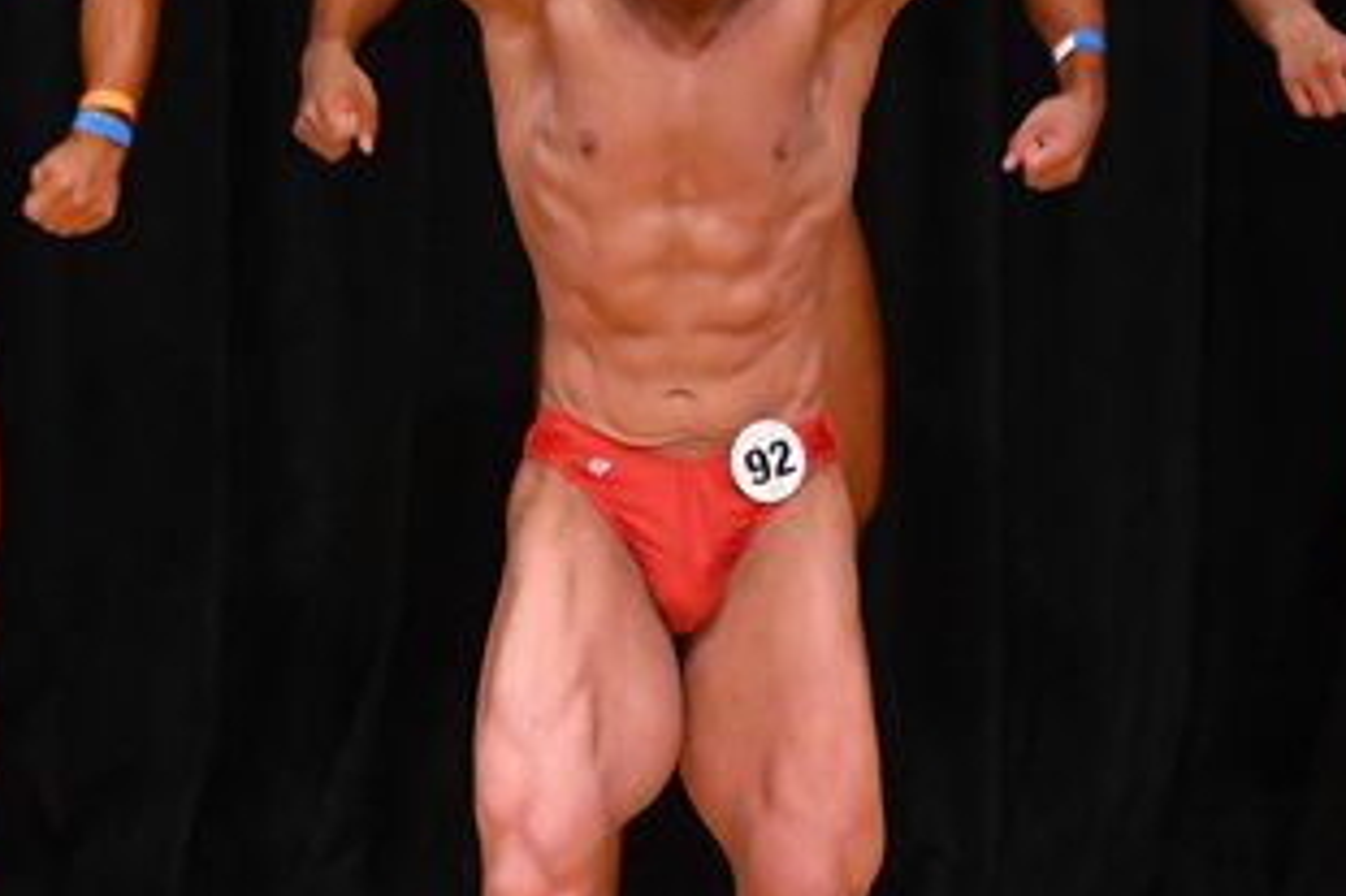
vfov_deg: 2.0
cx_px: 989
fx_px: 25148
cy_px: 502
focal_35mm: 673
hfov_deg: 3.1
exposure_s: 1/400
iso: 4000
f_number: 5.6
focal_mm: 180
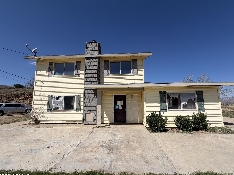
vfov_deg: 81.7
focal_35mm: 15
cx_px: 123
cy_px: 91
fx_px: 101
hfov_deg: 98.1
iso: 20
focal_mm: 2.22
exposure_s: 1/1534
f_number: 2.2
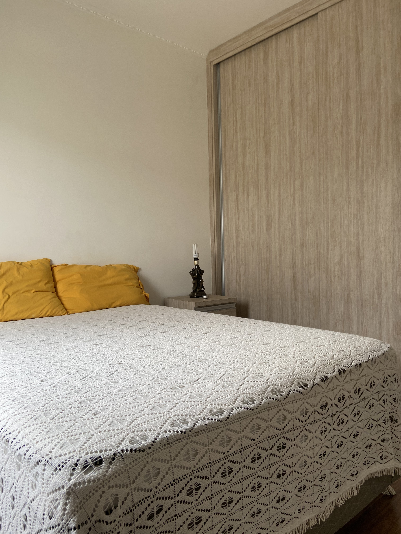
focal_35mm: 26
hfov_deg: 53.1
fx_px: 402
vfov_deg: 67.3
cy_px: 267
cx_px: 200
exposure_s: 1/121
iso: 80
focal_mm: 4.25
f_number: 1.8
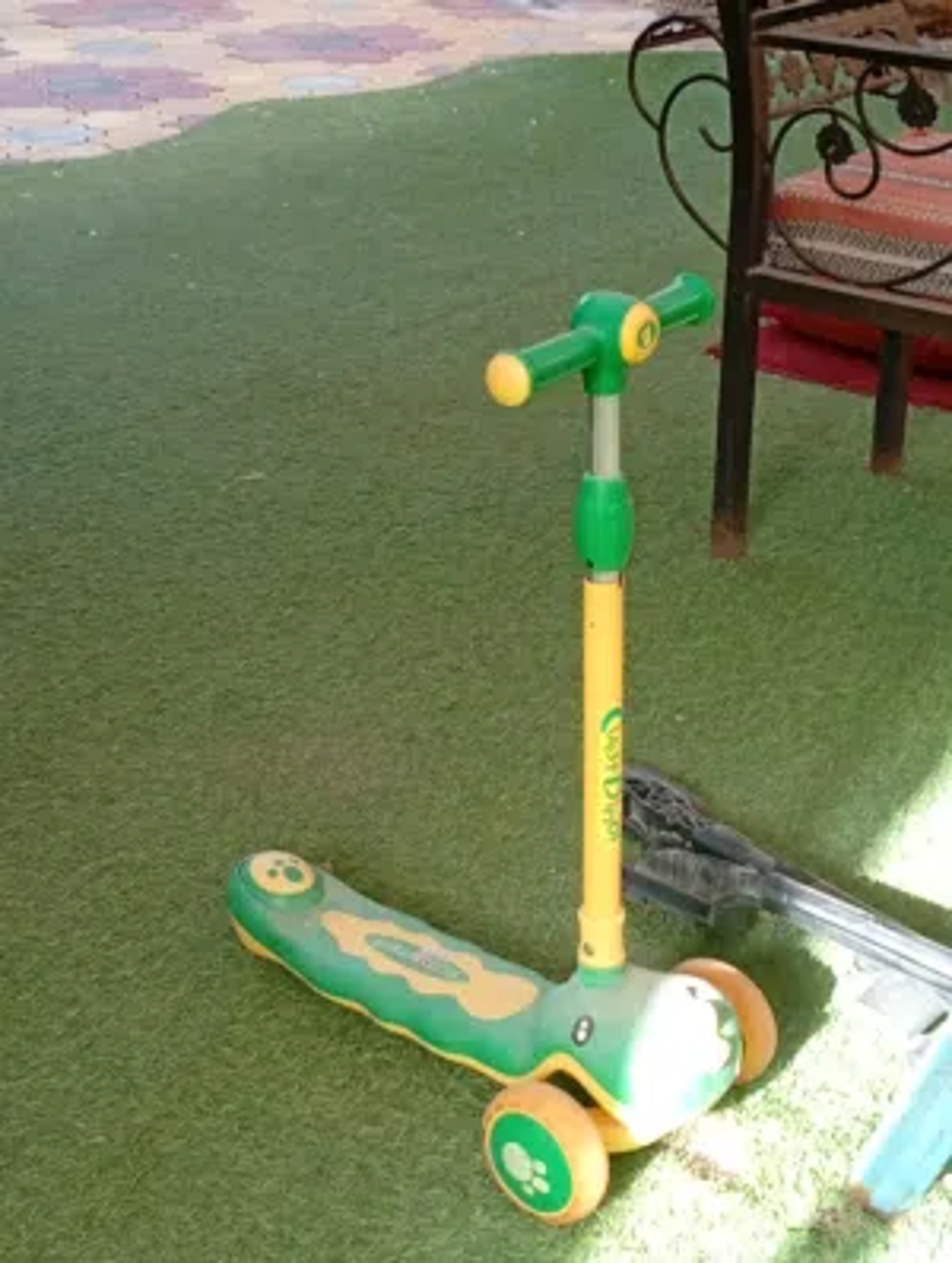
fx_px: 2157
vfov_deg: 32.6
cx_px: 476
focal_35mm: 59
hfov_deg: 24.9
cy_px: 632
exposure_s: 1/50
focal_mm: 3.98
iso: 69
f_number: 1.8
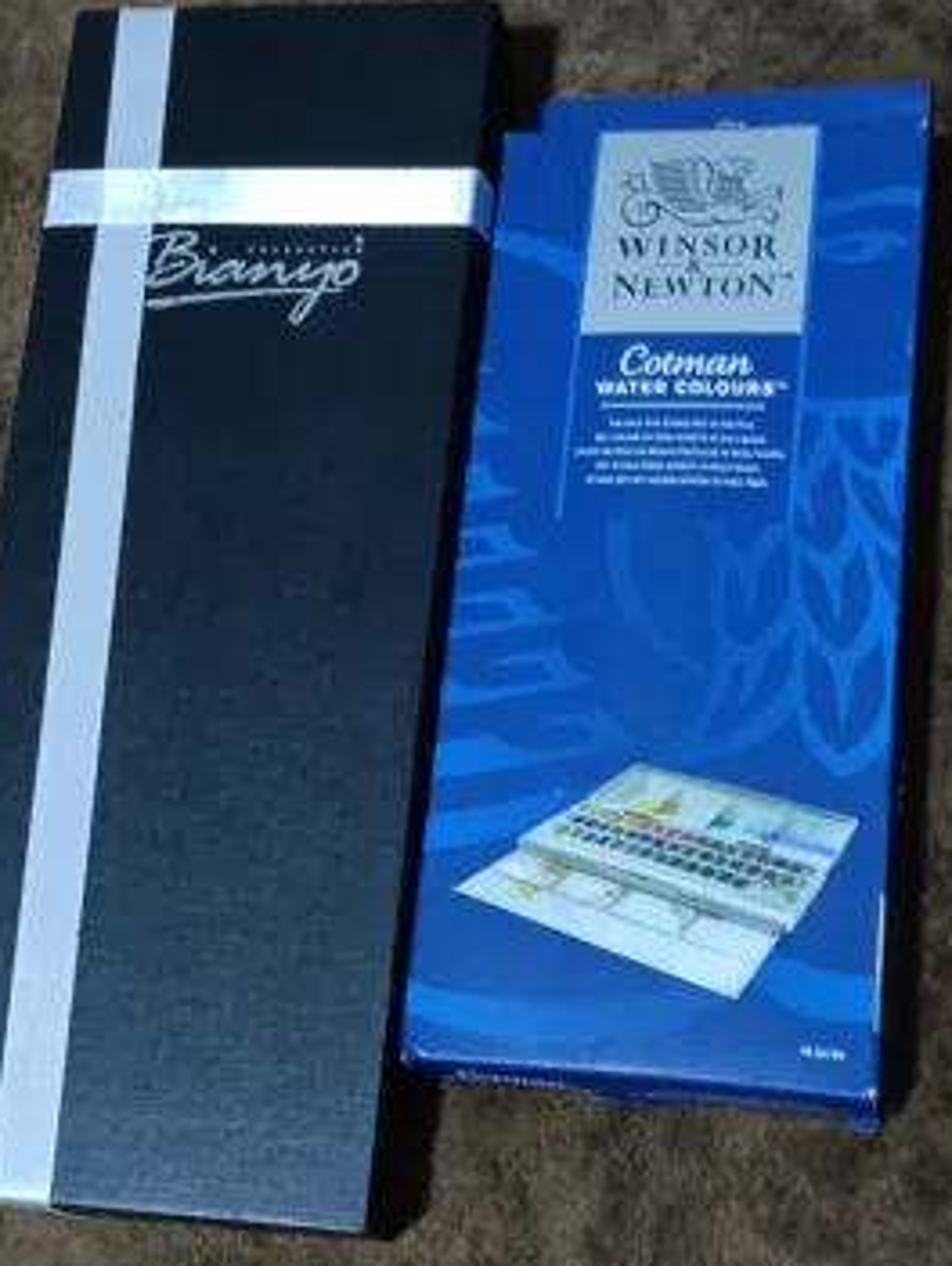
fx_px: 2160
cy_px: 653
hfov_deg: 24.9
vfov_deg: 32.7
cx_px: 444
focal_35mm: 59
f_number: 1.8
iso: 1175
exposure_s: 1/33.3
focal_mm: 3.96
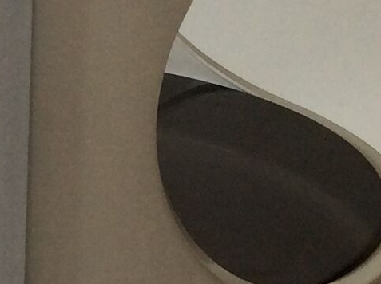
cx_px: -16
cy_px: 214
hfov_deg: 11.3
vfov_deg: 8.5
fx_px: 1912
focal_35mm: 174
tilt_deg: -23.0
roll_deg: -0.1
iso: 50
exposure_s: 1/50
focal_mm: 3.3
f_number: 2.4
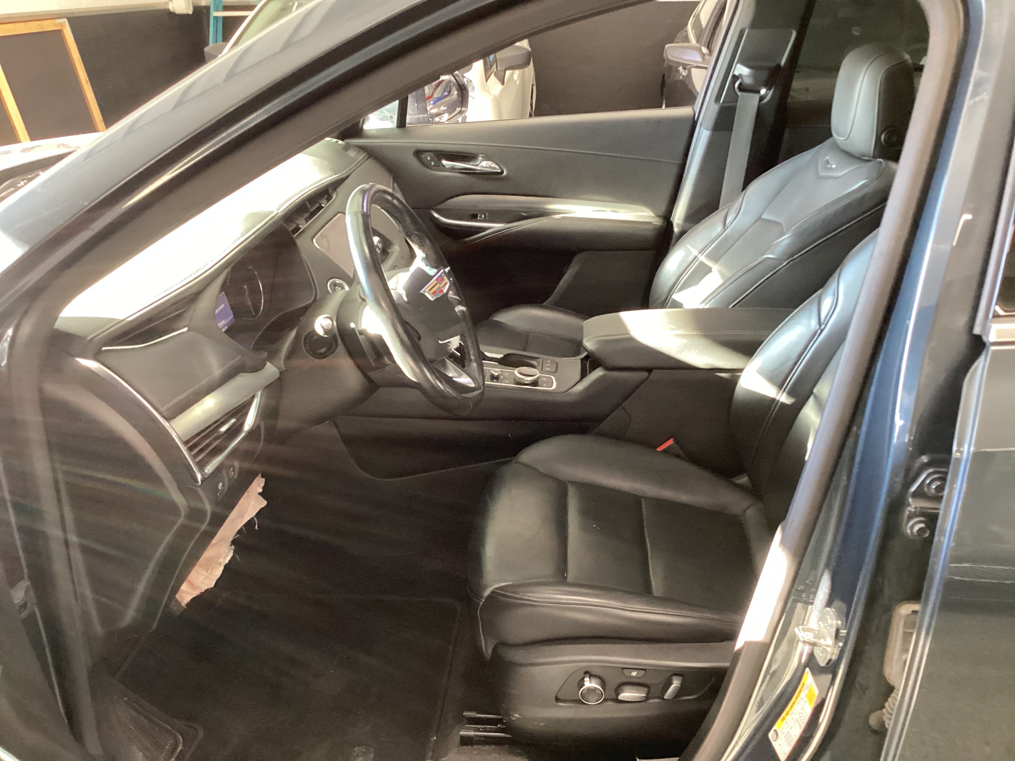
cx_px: 508
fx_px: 909
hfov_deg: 58.4
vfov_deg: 45.4
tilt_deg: -24.3
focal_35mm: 31
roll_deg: +0.2
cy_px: 380
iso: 400
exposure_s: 1/50
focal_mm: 3.3
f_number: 2.4
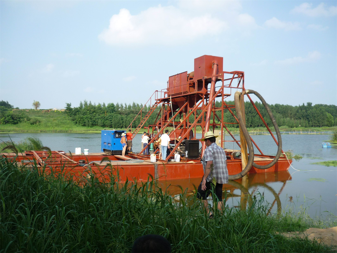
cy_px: 126
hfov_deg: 55.4
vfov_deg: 42.9
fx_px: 321
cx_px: 168
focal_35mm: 33
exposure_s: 1/800
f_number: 2.8
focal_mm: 5.5
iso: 100
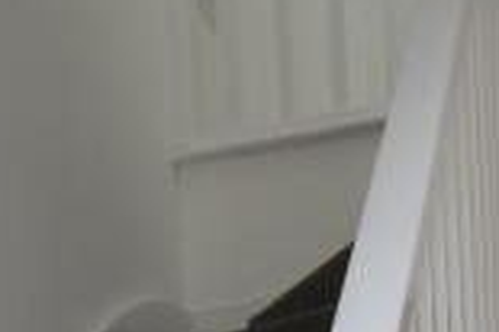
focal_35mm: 109
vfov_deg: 9.9
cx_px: 164
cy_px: 952
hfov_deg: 18.7
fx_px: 1514
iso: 400
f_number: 5.6
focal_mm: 11
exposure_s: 1/125
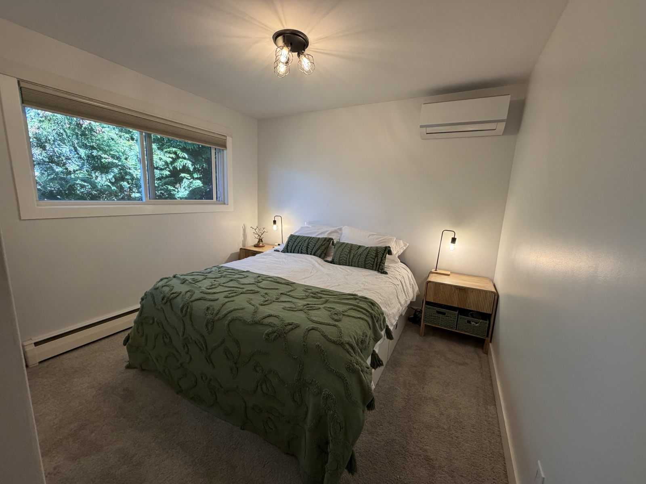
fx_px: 261
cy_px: 242
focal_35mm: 14
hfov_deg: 102.1
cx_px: 323
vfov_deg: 85.7
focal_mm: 2.22
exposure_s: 1/120
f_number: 2.2
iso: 320
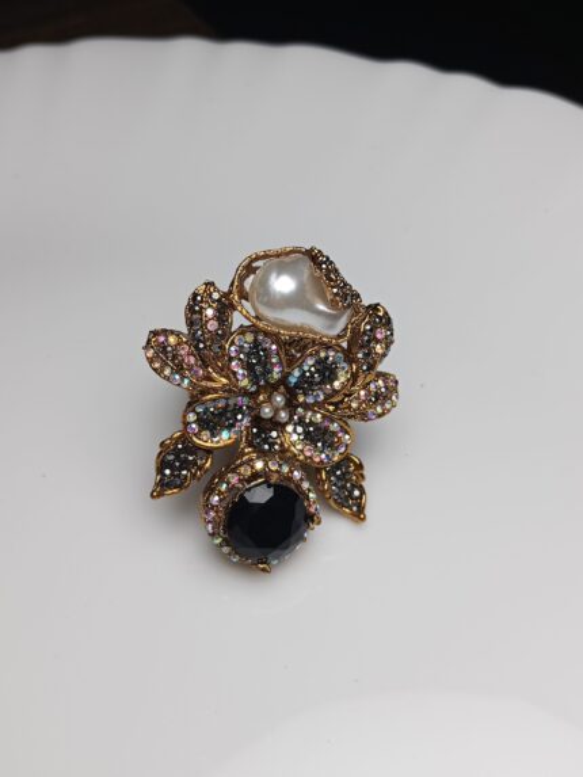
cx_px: 292
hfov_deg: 39.7
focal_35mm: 36
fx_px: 808
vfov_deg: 51.3
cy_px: 388
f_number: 1.8
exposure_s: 1/284
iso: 50
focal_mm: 3.98
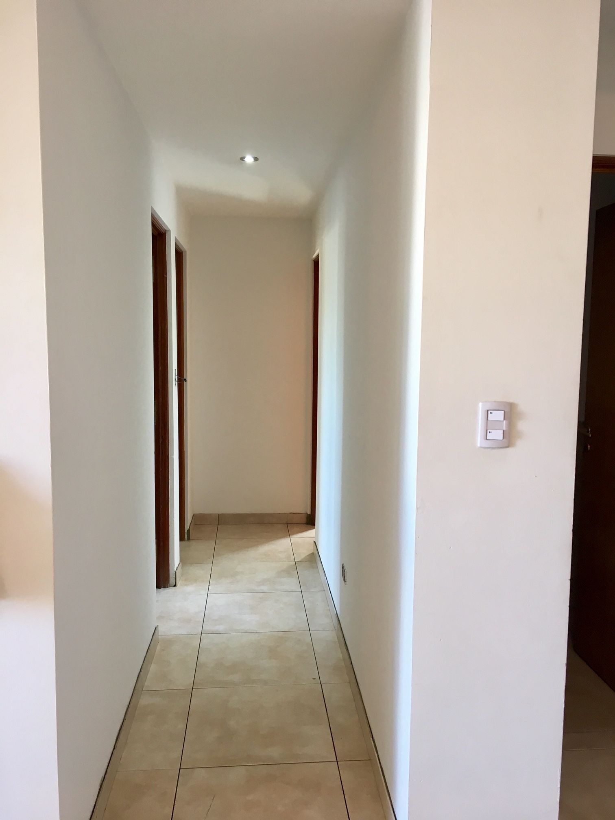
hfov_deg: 48.2
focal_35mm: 29
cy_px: 410
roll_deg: -0.6
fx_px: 687
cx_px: 308
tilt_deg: -5.5
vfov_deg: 61.7
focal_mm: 4.15
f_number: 2.2
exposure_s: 1/33
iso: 64
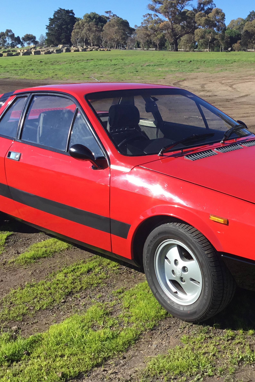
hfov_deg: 30.0
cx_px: 192
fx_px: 467
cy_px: 195
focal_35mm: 44
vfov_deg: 44.5
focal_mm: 3.3
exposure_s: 1/558
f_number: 2.4
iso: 25
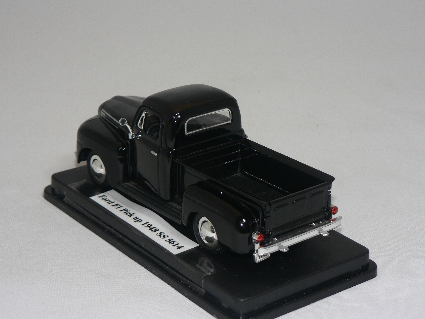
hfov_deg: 22.5
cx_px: 215
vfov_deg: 17.0
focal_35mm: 87
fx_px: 1068
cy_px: 160
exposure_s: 1/60
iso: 80
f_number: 3.2
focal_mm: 14.3
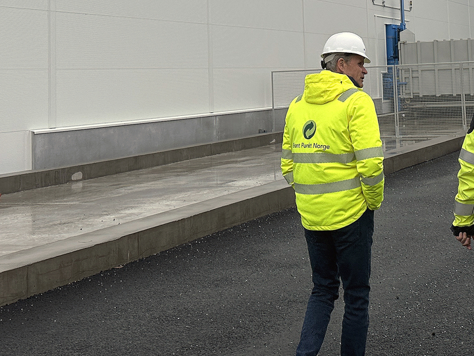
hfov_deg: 29.7
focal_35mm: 64
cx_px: 368
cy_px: 5
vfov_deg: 22.1
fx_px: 876
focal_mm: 6.86
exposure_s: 1/1812
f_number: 1.78
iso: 80
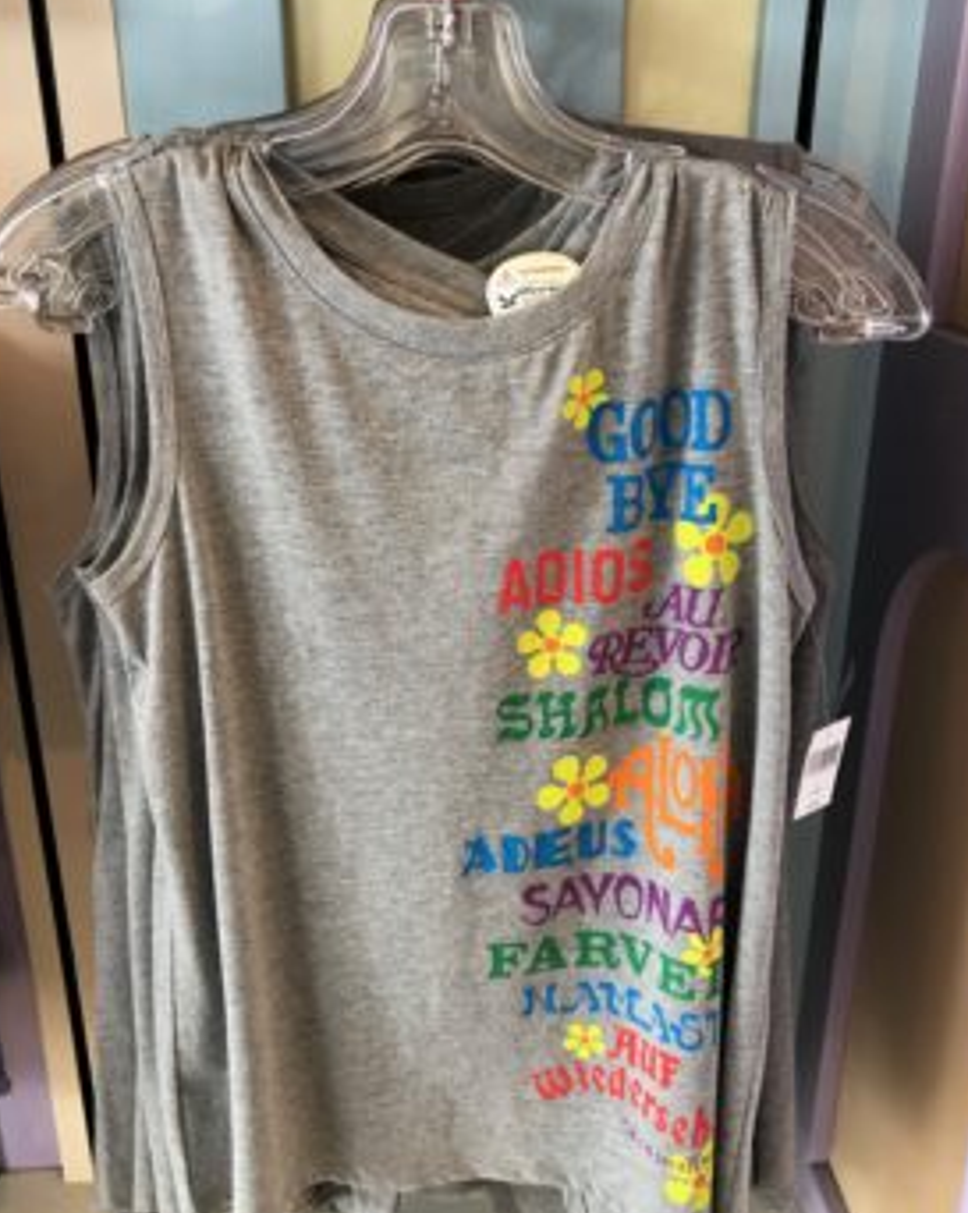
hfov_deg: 45.7
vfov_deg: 55.7
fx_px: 1147
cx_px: 475
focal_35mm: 32
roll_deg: +0.1
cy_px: 617
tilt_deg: -21.3
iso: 40
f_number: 1.8
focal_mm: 3.99
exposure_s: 1/20
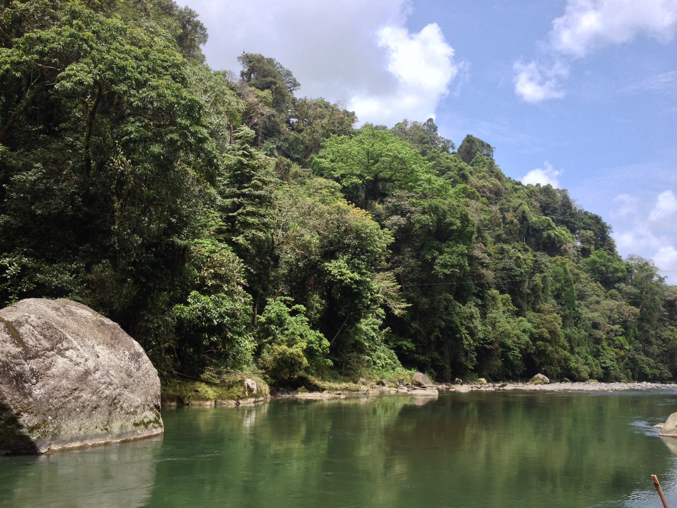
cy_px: 254
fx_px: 685
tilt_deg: +6.1
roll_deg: -0.9
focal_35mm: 35
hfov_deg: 52.6
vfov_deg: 40.7
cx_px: 338
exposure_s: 1/890
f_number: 2.4
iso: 50
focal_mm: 4.28
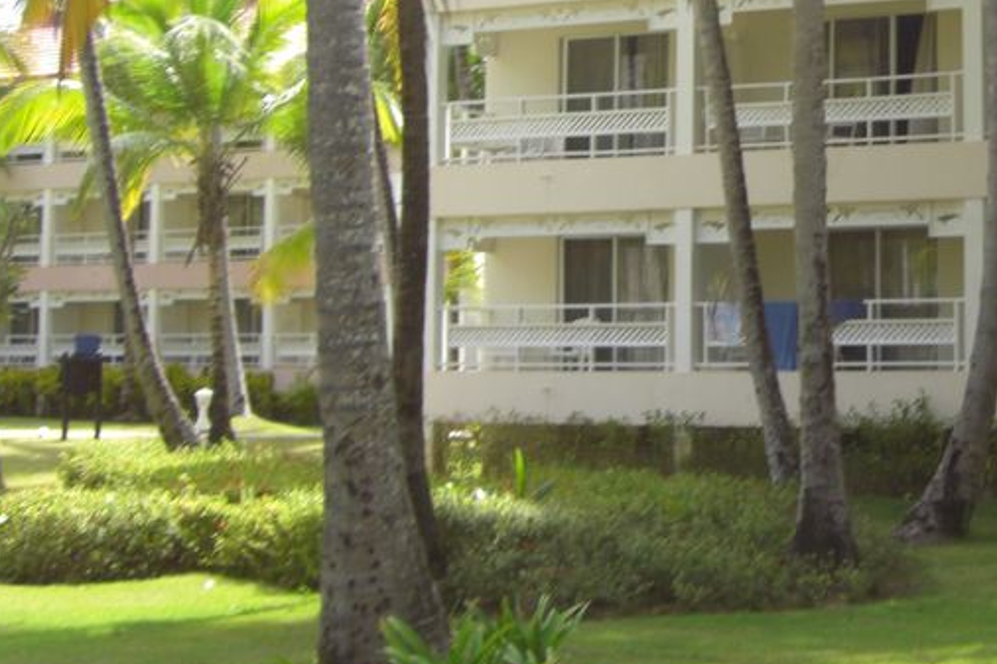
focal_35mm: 80
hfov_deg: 24.3
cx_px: 985
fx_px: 2215
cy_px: 95
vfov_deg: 16.9
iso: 64
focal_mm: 6.2
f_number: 2.7
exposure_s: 1/320
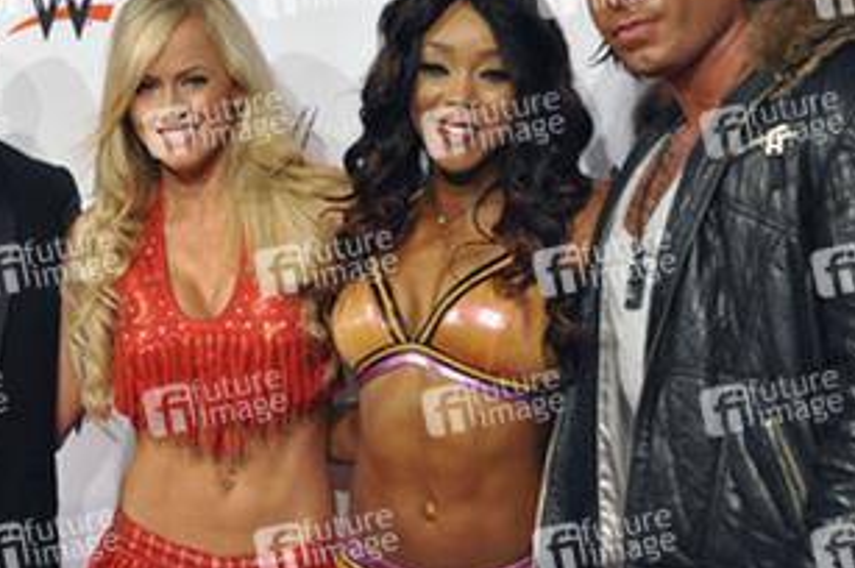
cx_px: 252
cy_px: 195
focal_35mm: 97
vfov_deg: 14.1
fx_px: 2301
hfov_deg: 20.9
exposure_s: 1/160
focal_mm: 44
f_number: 6.3
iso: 1000
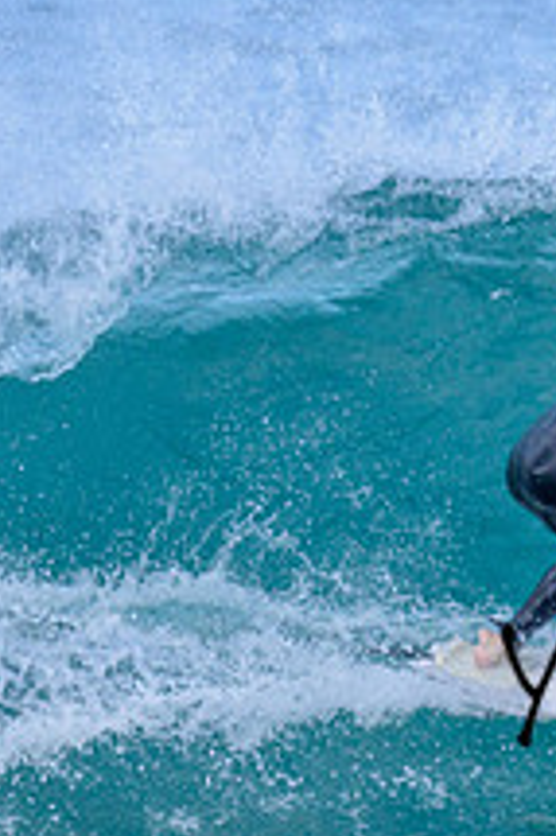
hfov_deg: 0.5
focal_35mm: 2971
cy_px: 400
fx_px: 68934
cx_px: 771
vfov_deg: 0.7
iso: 720
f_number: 6.3
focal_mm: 800
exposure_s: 1/2000
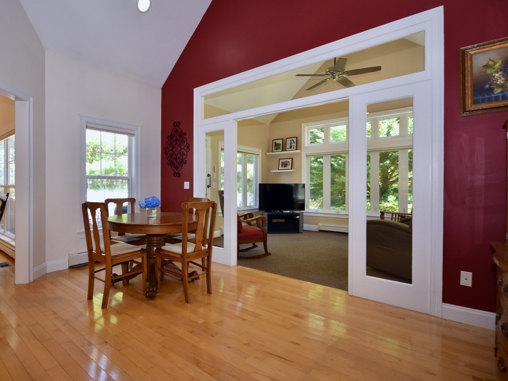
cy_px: 186
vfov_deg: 74.7
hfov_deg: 90.6
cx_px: 223
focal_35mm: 17
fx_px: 249
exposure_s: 1/60
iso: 360
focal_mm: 10
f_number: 4
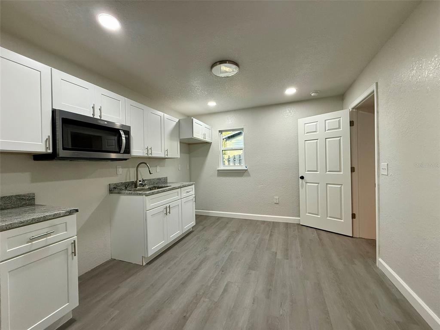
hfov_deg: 102.1
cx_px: 220
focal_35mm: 14
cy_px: 165
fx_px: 178
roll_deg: +1.7
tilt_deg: +0.5
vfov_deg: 85.7
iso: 200
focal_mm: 2.22
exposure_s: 1/120
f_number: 2.2
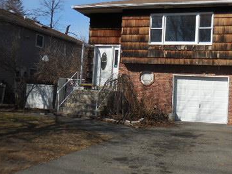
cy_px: 72
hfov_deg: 41.8
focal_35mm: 45
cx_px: 143
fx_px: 302
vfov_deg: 32.1
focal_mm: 4.5
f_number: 3.3
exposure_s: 1/2000
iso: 125
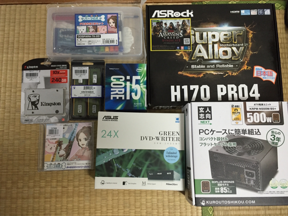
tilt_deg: -83.0
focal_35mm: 29
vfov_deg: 48.2
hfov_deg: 61.7
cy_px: 108
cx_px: 144
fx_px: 241
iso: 200
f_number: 2.2
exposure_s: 1/33
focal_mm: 4.15
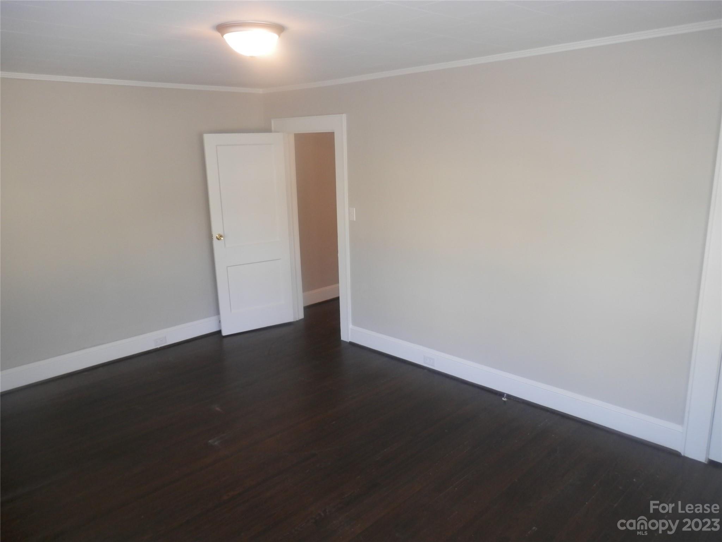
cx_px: 361
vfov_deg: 54.9
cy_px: 271
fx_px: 521
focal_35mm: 25
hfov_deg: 69.4
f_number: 3
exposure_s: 1/30
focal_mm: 4.5
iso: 100
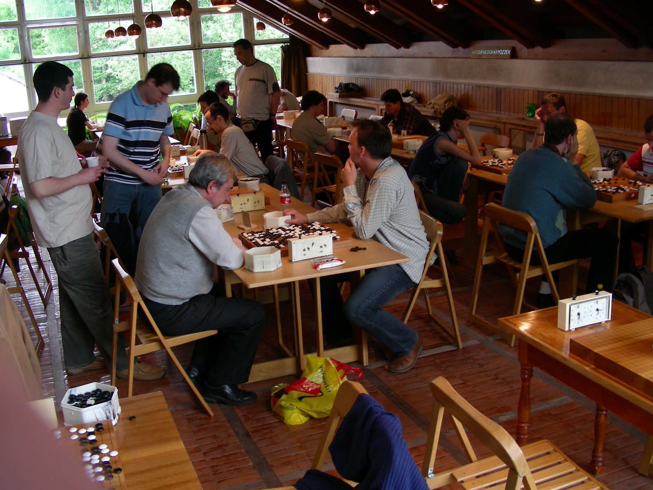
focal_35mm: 38
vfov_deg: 37.7
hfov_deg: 49.0
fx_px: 717
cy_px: 245
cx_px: 326
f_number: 3.5
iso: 50
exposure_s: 1/17.6
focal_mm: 6.3
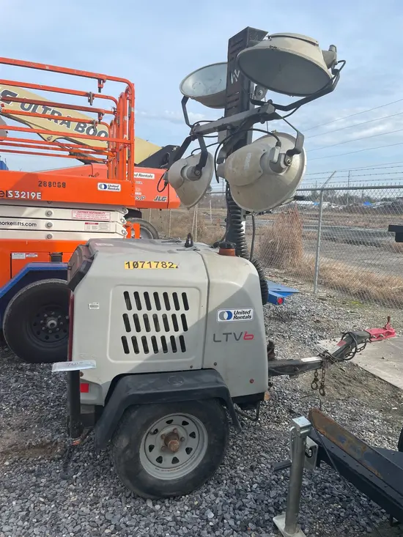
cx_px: 202
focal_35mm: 26
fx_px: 403
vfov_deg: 67.3
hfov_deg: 53.1
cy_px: 268
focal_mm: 4.2
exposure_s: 1/2174
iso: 32
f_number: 1.6
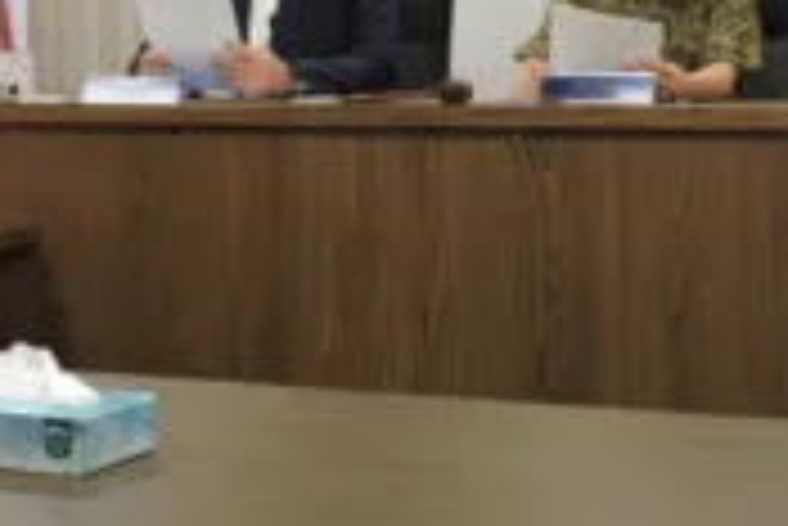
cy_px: -54
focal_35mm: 83
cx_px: 423
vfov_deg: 16.0
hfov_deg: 24.4
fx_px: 1818
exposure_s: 1/50
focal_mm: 6.2
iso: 250
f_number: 3.3
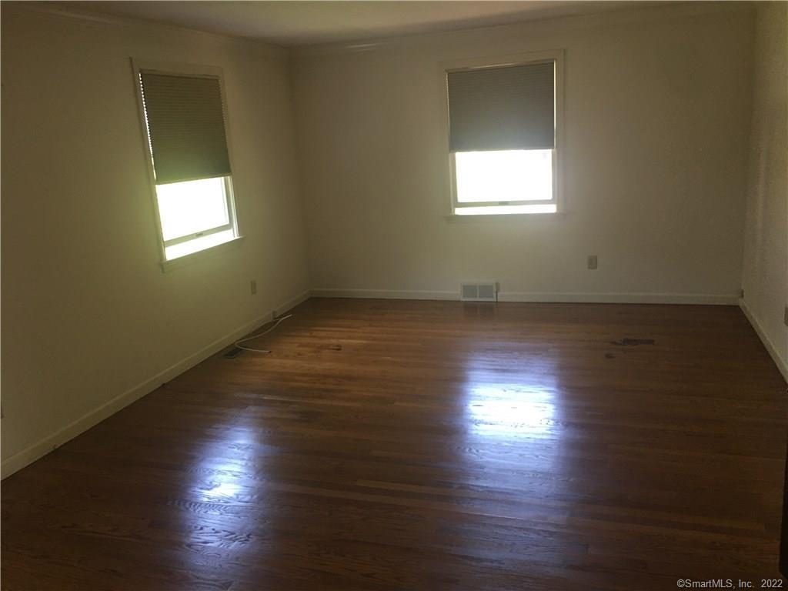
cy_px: 296
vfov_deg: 48.2
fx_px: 660
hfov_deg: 61.7
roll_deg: +2.9
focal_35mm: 29
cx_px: 394
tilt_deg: -10.8
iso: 40
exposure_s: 1/15
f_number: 2.2
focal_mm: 4.15
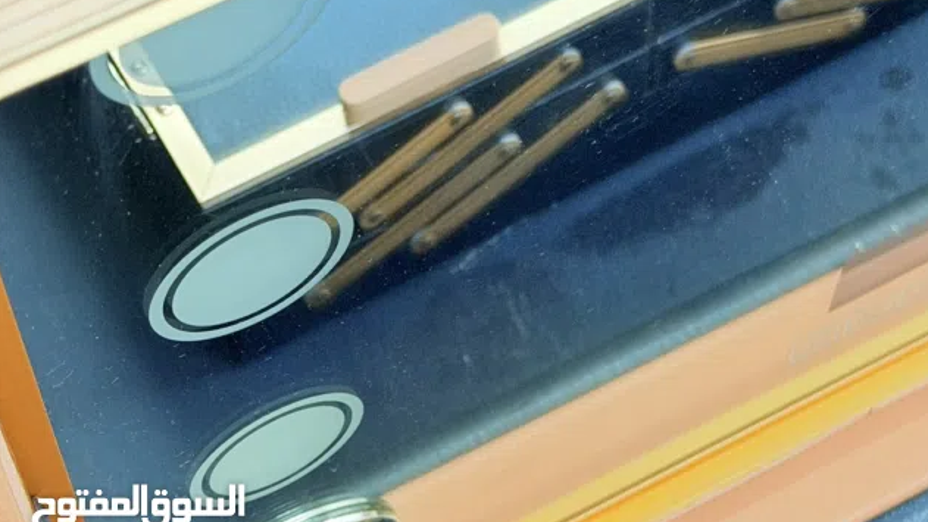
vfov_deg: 22.6
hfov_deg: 39.2
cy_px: 272
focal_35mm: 53
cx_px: 466
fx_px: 1304
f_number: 1.78
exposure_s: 1/33
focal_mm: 6.76
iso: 250
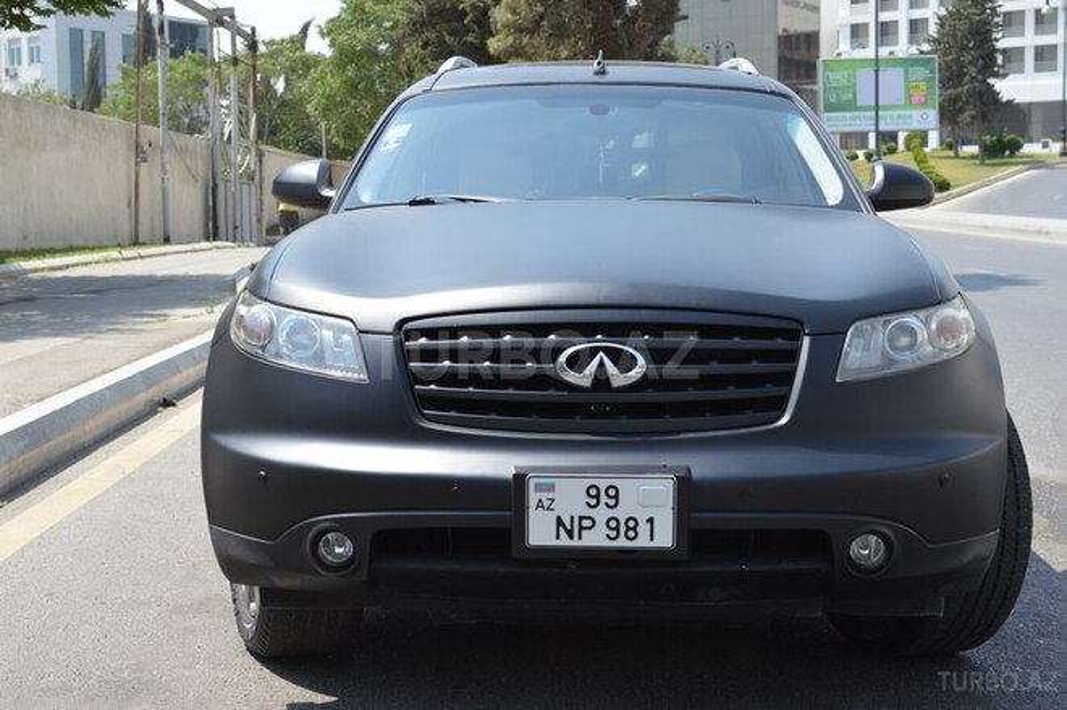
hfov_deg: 37.9
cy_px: 355
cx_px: 534
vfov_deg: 25.7
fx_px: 1555
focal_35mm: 52
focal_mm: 35
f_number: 6.3
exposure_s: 1/160
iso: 100
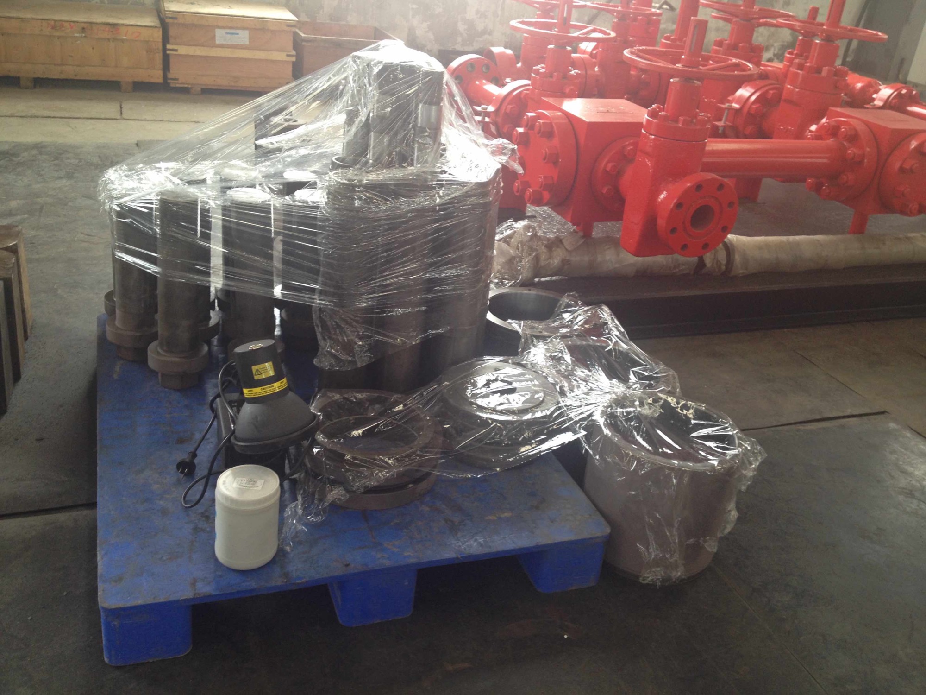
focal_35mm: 35
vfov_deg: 40.7
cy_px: 348
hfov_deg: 52.6
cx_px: 463
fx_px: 936
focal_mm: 4.28
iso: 64
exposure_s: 1/20
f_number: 2.4
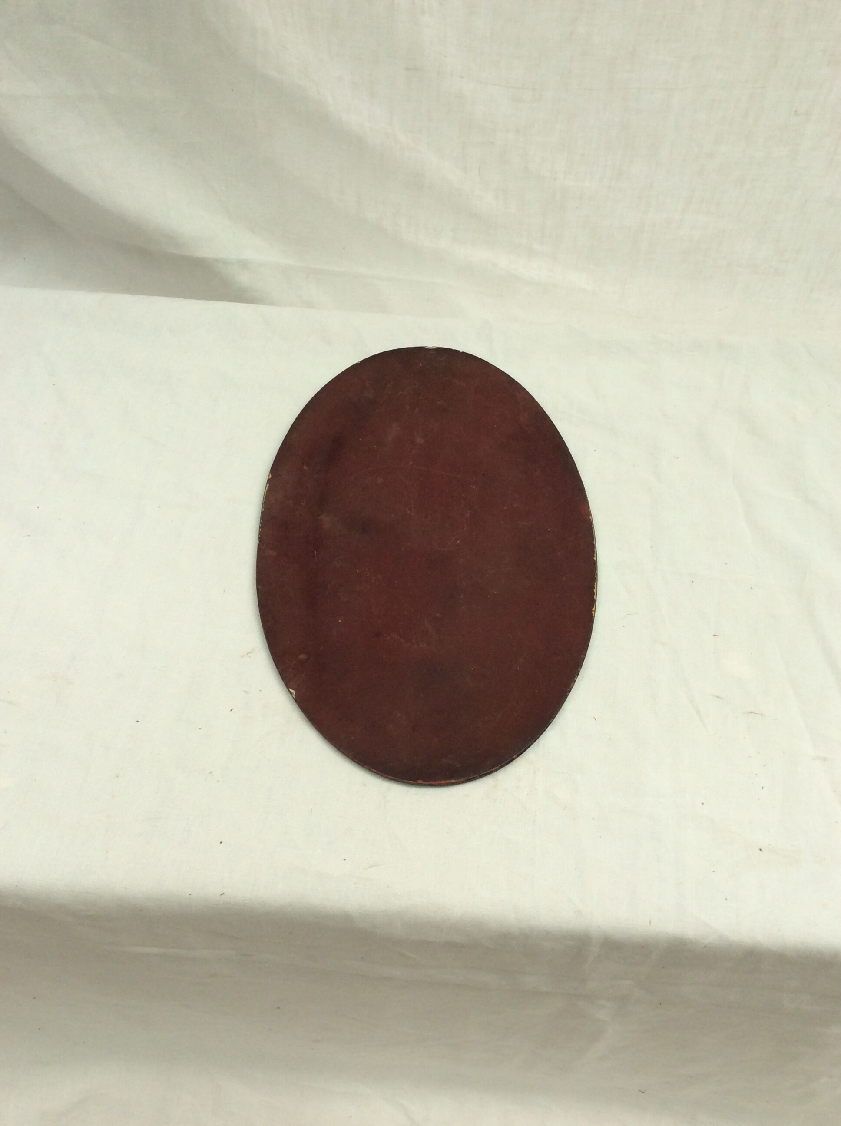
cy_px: 563
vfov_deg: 56.9
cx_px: 420
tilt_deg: -55.0
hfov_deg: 44.1
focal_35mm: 32
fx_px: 1039
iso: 32
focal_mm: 3.3
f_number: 2.4
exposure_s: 1/225
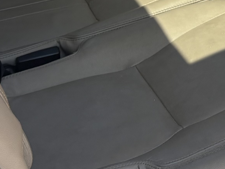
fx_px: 832
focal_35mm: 128
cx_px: 359
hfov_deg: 14.2
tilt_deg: -18.1
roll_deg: -0.8
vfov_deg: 11.2
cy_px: -77
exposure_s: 1/1016
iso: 50
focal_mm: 5.96
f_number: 1.6
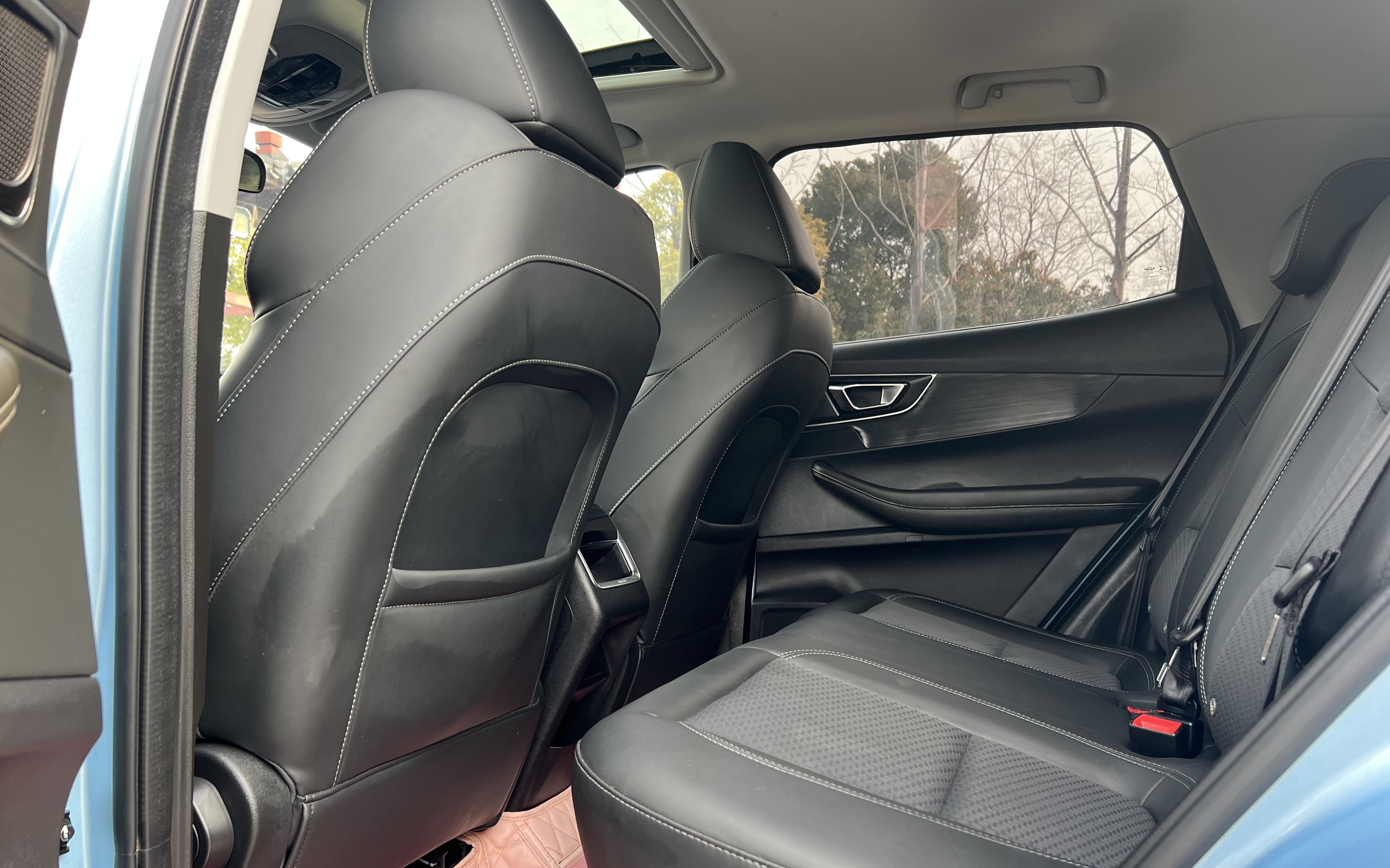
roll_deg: -0.4
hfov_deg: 66.5
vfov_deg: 44.3
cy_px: 519
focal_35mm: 28
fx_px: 1061
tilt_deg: -2.5
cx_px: 696
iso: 100
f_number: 1.5
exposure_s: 1/121
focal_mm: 5.7
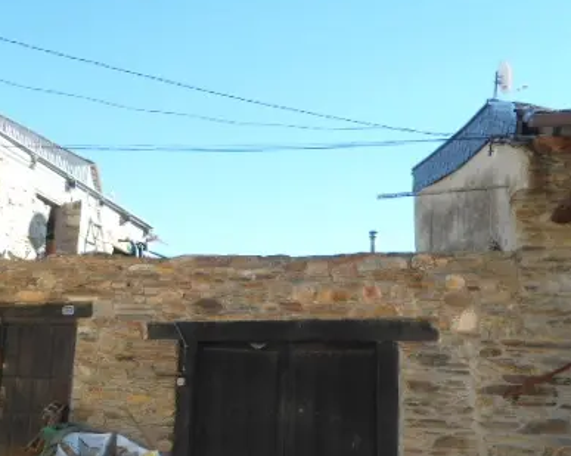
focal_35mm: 42
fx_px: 709
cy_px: 310
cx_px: 233
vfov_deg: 35.2
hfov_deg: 43.7
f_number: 2.8
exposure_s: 1/320
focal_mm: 4.7
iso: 80
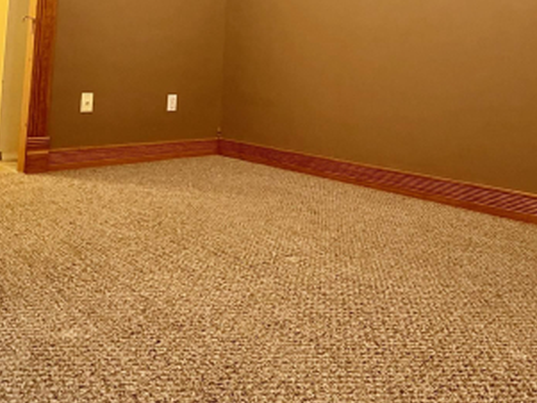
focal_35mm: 31
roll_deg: -1.5
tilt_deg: +4.6
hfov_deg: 58.3
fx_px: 481
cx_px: 285
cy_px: 43
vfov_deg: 41.9
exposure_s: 1/60
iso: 800
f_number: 2.2
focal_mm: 2.22
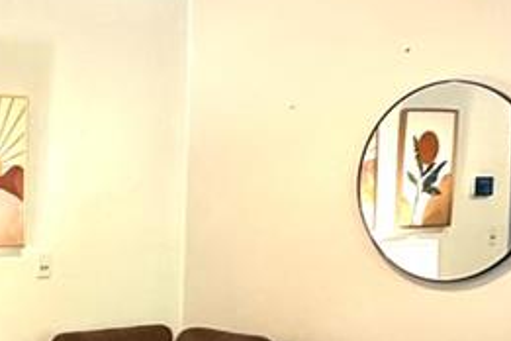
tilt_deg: -6.7
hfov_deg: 27.7
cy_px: 302
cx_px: -41
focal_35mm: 67
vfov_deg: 19.9
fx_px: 951
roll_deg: +0.7
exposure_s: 1/60
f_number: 2.2
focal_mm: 2.22
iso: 320
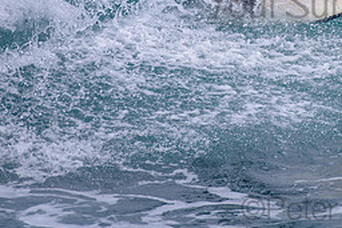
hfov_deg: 1.5
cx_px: 257
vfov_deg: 1.0
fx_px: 13193
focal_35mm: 1388
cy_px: -2
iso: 160
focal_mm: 500
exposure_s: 1/2000
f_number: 5.6
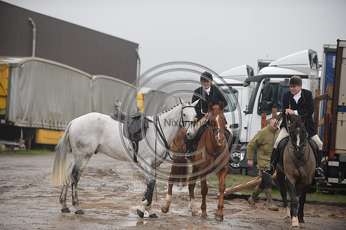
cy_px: 115
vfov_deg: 9.8
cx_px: 173
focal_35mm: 140
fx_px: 1345
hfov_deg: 14.7
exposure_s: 1/800
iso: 1600
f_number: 3.2
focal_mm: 140
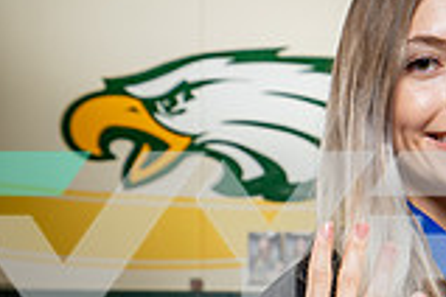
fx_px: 1226
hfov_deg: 20.4
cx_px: 342
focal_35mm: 99
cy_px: 437
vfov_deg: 13.1
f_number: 4.5
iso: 160
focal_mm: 35
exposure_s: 1/250
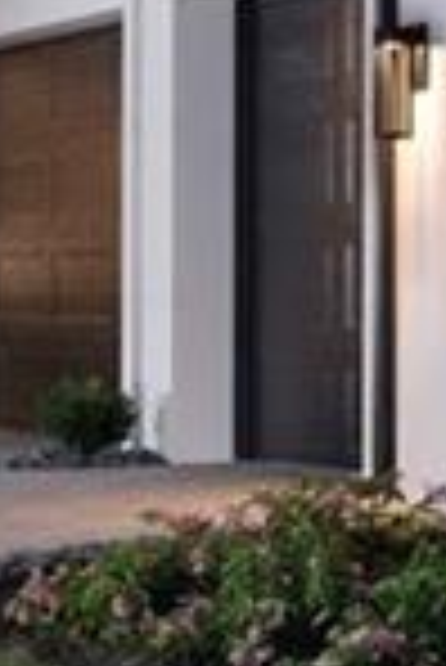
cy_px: -279
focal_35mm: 207
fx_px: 3837
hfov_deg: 6.6
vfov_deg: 9.7
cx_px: -59
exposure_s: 1/2.5
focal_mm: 30
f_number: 8
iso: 200
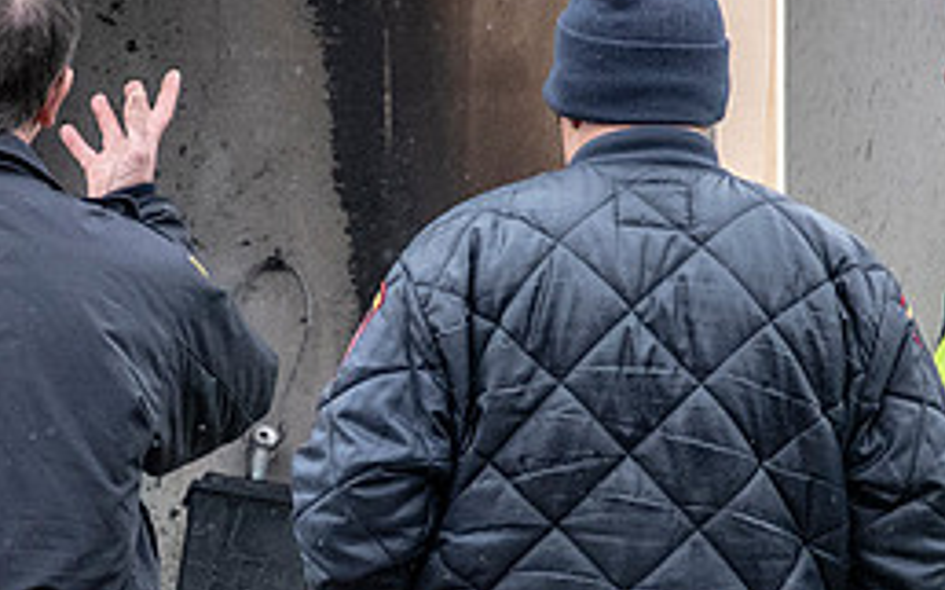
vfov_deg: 3.1
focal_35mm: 420
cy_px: 482
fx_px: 10812
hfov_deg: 5.0
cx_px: 353
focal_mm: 80
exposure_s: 1/2000
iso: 2000
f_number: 4
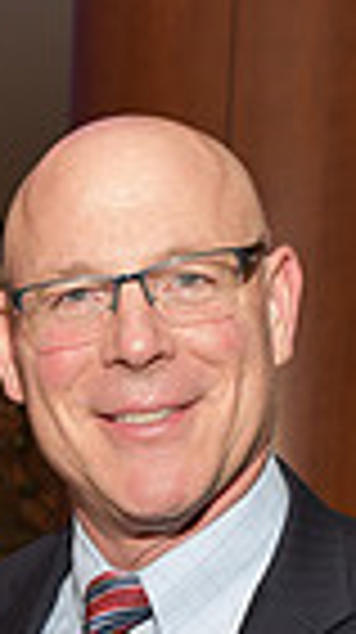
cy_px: 1120
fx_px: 2256
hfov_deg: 8.9
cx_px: -61
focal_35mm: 134
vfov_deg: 14.3
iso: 200
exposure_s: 1/60
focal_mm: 31
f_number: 5
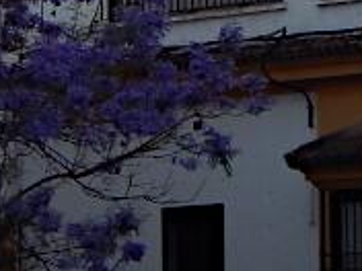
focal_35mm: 518
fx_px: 5417
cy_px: -265
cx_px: 239
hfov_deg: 3.8
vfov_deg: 2.9
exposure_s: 1/160
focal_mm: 13.5
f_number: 4.2
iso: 125
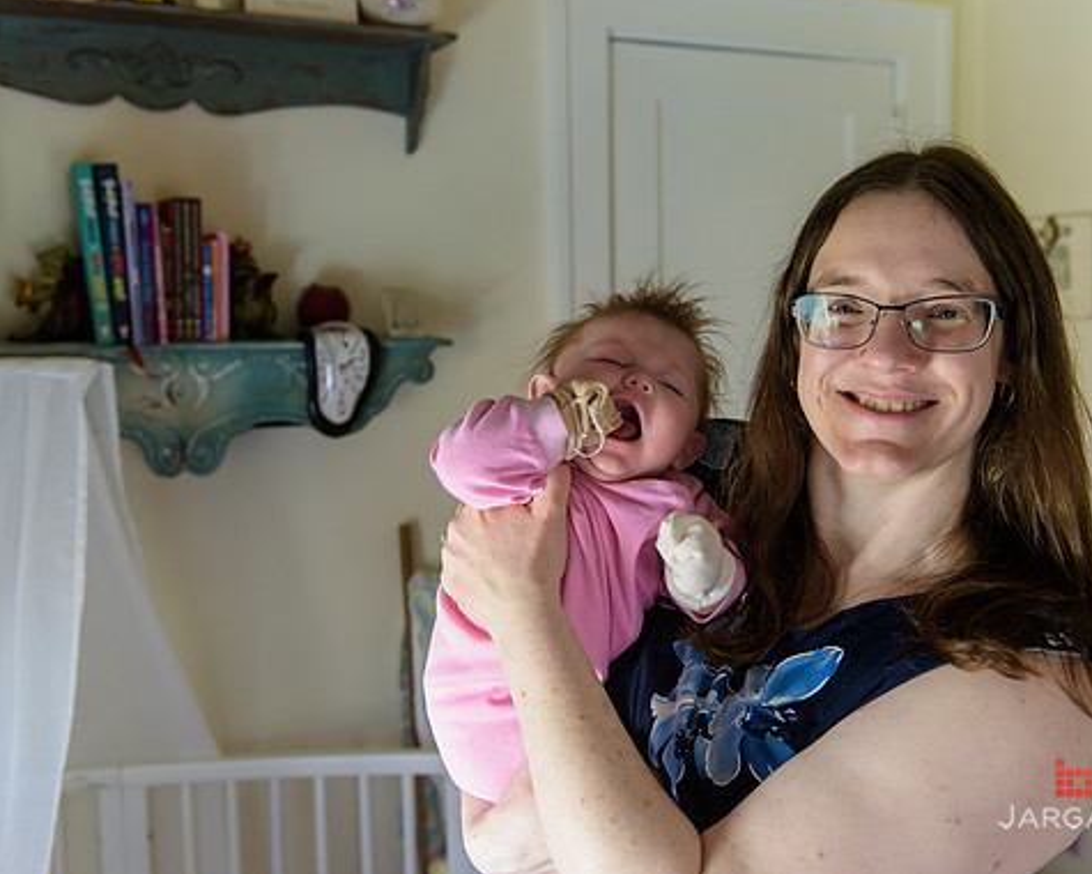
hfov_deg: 46.8
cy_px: 434
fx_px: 1260
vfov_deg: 38.2
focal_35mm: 39
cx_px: 552
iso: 1600
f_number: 3.2
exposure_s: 1/250
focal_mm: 34
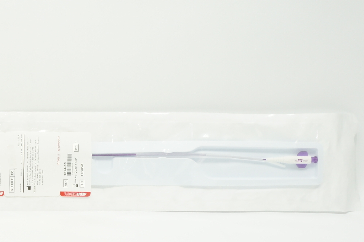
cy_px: 163
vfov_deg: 17.6
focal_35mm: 77
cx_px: -60
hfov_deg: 24.1
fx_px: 780
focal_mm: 21
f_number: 11
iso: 400
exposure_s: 1/15
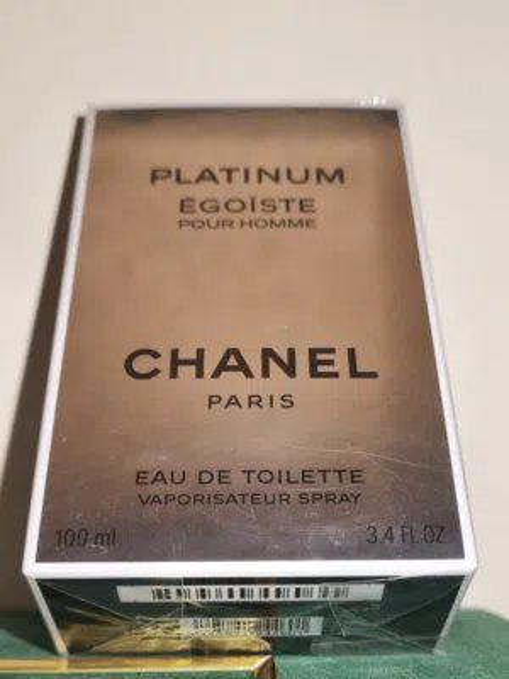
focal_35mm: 46
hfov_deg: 31.5
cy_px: 340
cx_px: 254
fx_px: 902
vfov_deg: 41.2
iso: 250
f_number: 1.7
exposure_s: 1/50
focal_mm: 5.35
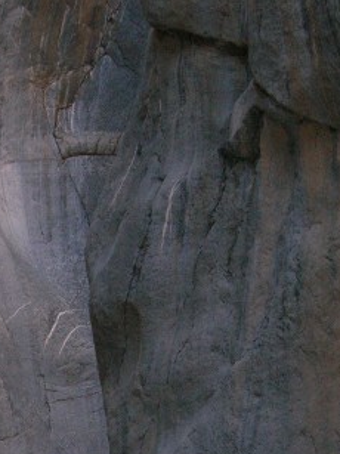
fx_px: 2031
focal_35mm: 155
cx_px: 67
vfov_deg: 12.6
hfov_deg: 9.5
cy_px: 423
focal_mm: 15.7
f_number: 3.2
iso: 200
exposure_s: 1/120
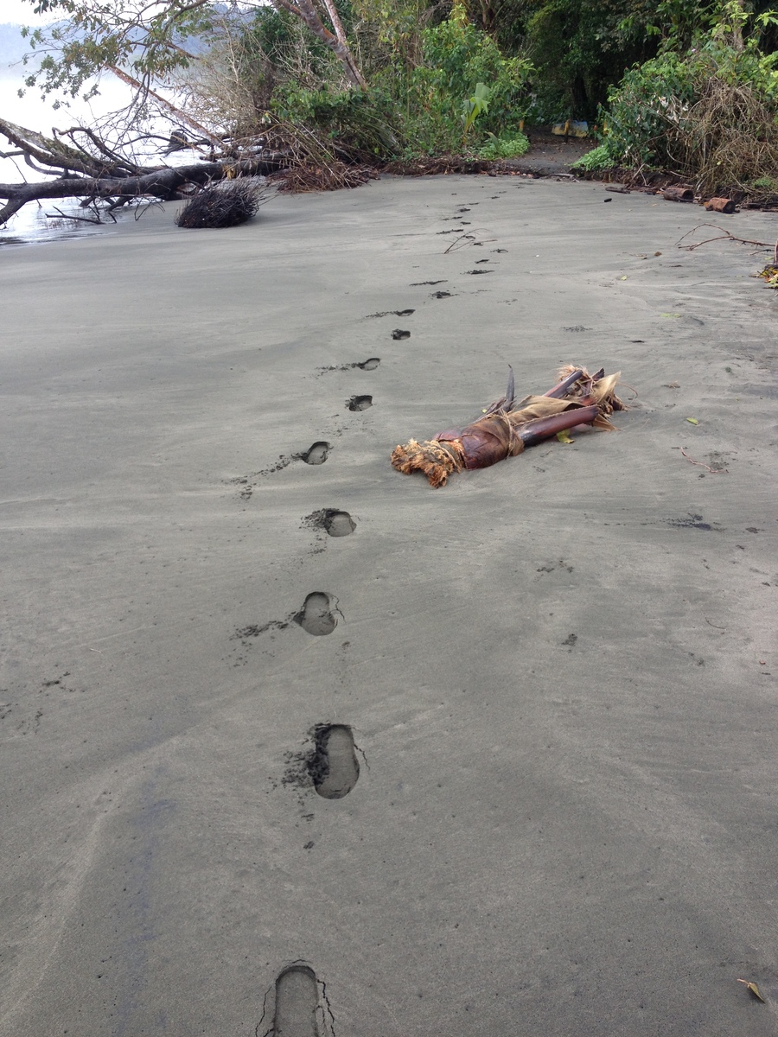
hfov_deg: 40.7
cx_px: 389
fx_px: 1049
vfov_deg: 52.6
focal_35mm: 35
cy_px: 518
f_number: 2.4
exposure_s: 1/283
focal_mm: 4.28
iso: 50
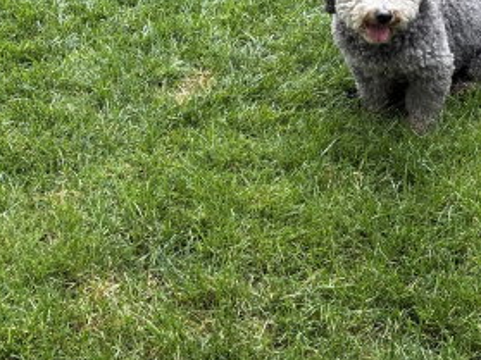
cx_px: 357
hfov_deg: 22.6
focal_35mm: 86
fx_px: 1194
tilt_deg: -30.0
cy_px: 59
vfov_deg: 17.0
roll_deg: +2.4
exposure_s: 1/278
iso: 64
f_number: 1.78
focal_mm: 6.76
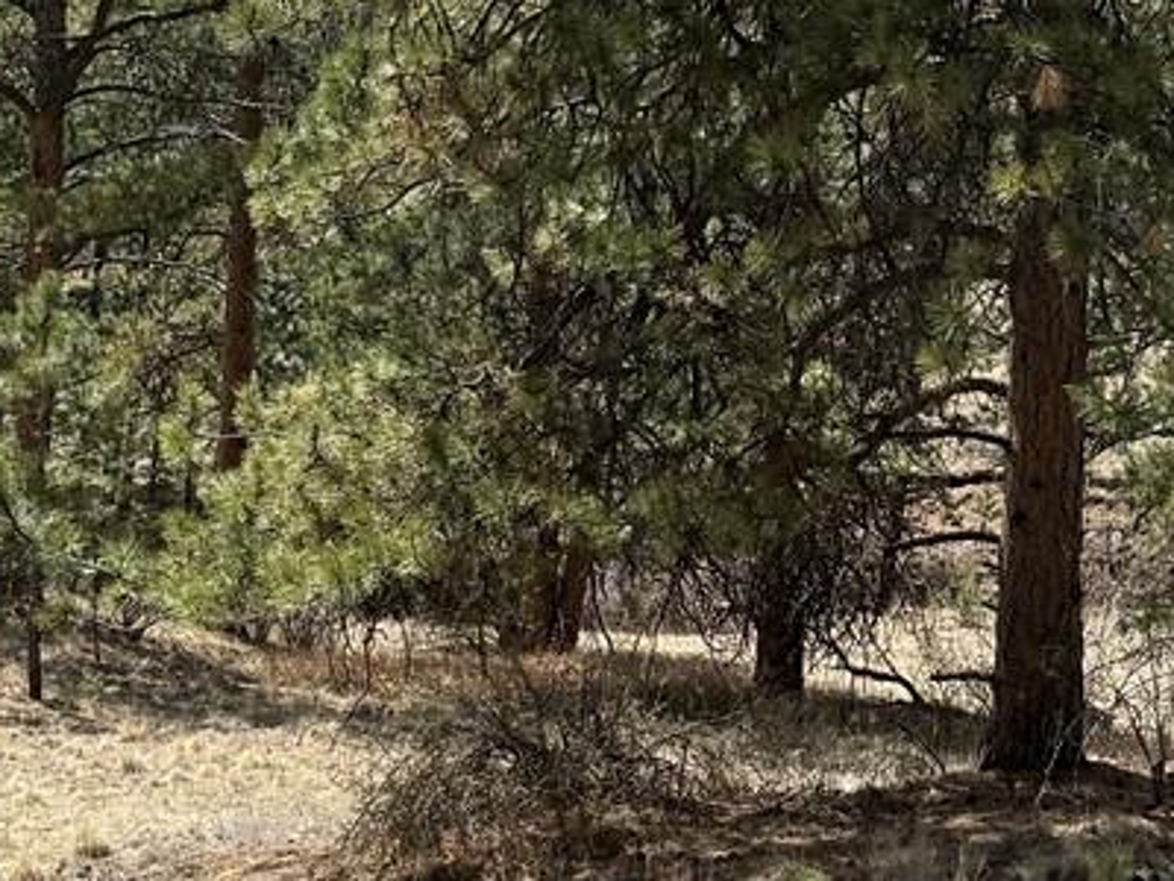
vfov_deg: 15.3
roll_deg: -2.6
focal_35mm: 96
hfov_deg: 20.4
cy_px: 229
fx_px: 3256
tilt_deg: -2.0
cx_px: 757
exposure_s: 1/2370
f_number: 1.78
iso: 100
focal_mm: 6.76
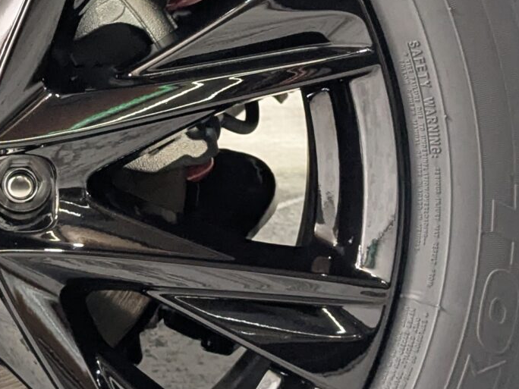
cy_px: 128
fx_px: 1514
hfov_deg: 18.7
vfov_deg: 14.6
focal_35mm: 101
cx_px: -60
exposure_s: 1/120
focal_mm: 4.38
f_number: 1.73
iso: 417
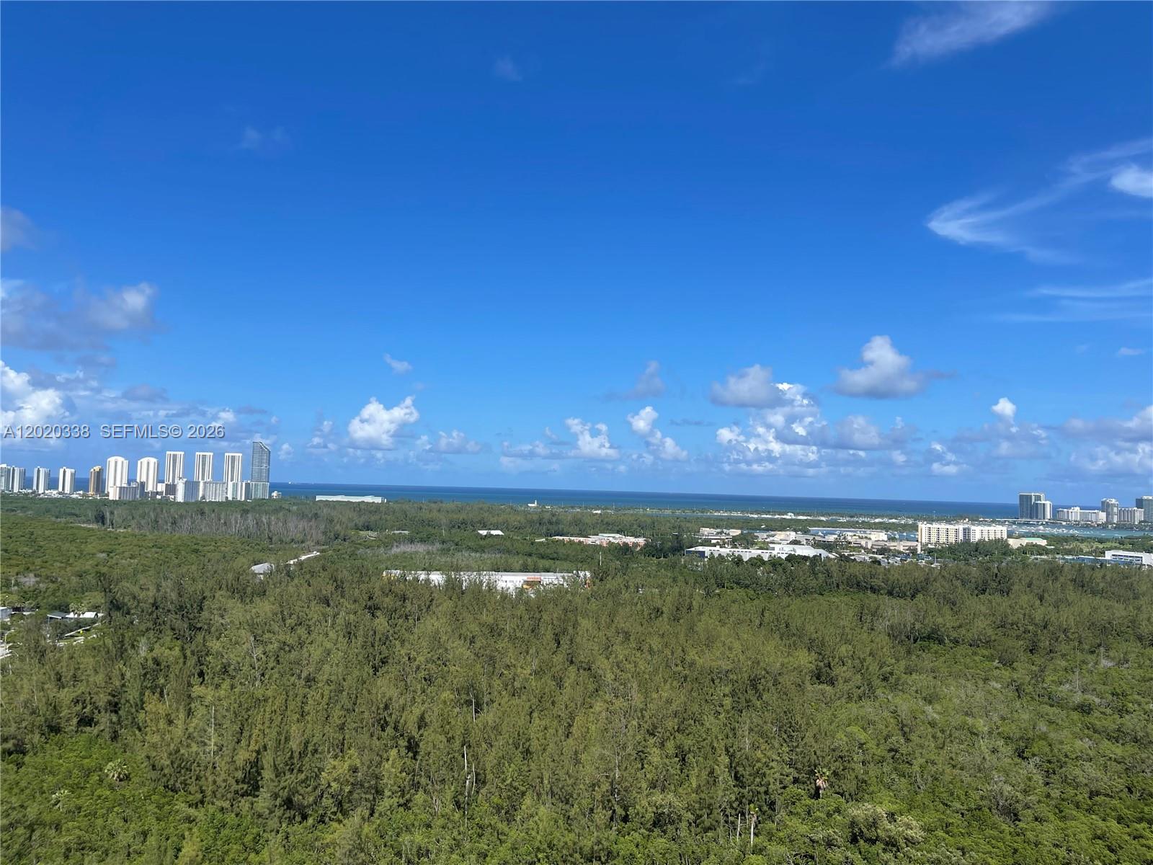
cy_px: 432
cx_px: 576
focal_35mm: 26
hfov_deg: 67.3
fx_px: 866
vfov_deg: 53.1
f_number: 1.6
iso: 32
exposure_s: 1/4348
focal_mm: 5.1
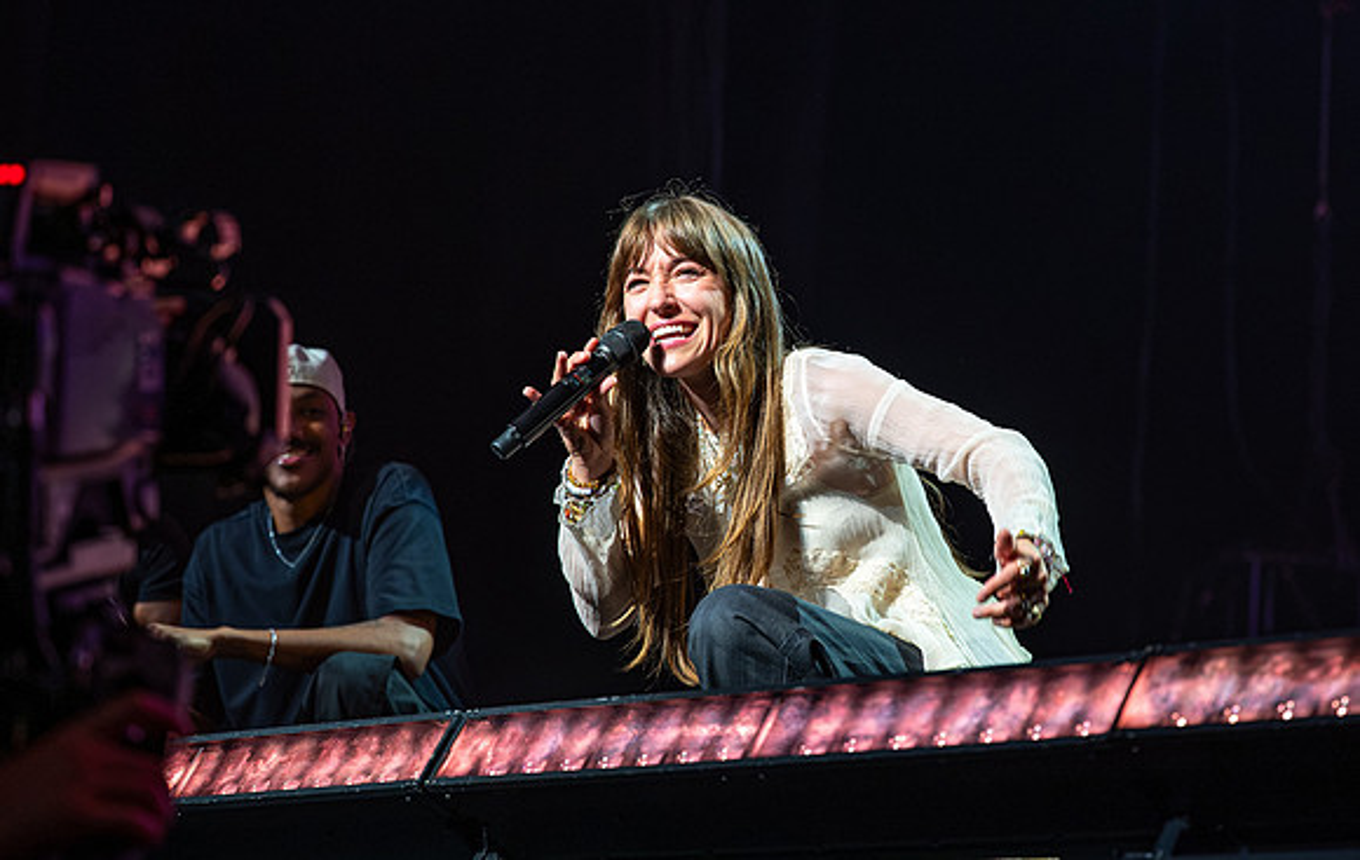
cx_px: 816
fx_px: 4035
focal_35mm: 108
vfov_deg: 12.2
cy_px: 326
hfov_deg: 19.1
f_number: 2.8
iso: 400
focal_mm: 70
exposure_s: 1/250
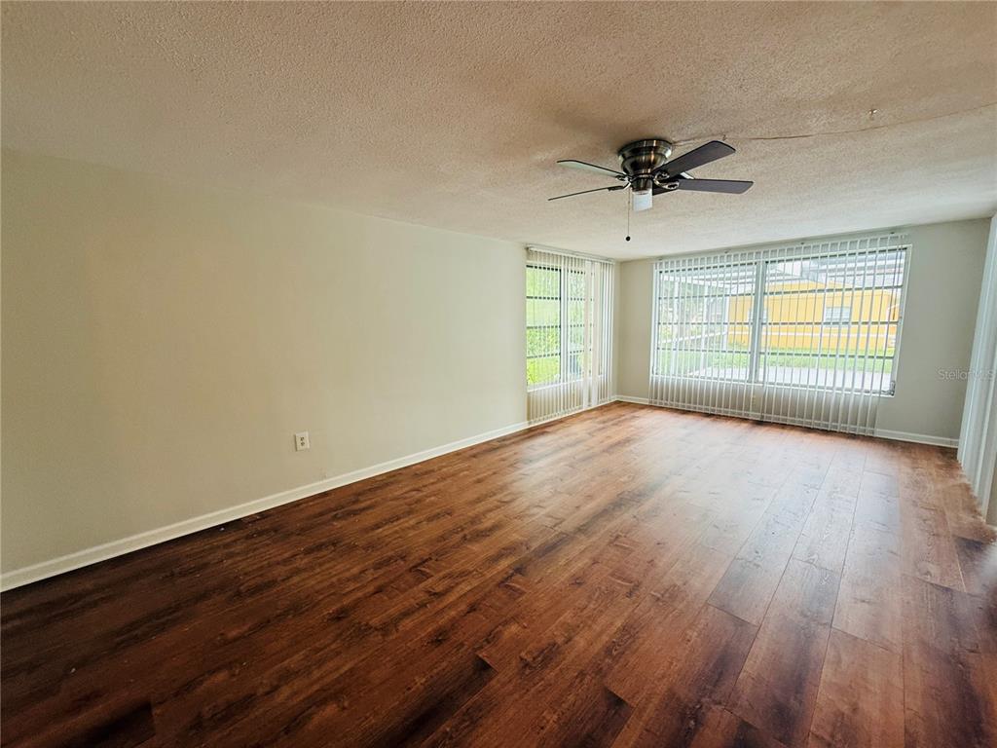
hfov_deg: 102.1
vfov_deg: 85.7
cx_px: 498
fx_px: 403
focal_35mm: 14
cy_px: 374
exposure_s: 1/99
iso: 160
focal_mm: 2.22
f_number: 2.2
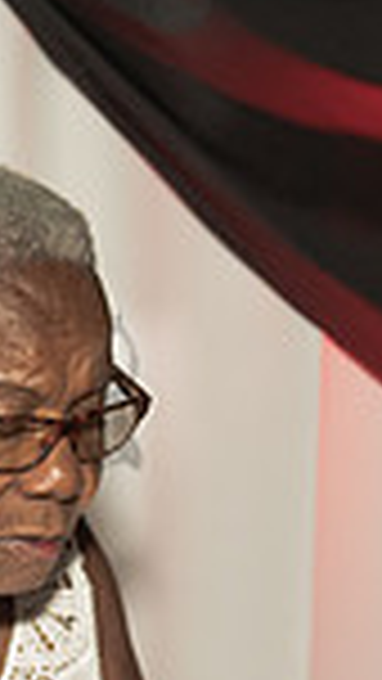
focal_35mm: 161
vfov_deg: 13.0
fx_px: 2898
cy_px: 826
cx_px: 112
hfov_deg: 7.5
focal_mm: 40
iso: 2000
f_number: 3.5
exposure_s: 1/200
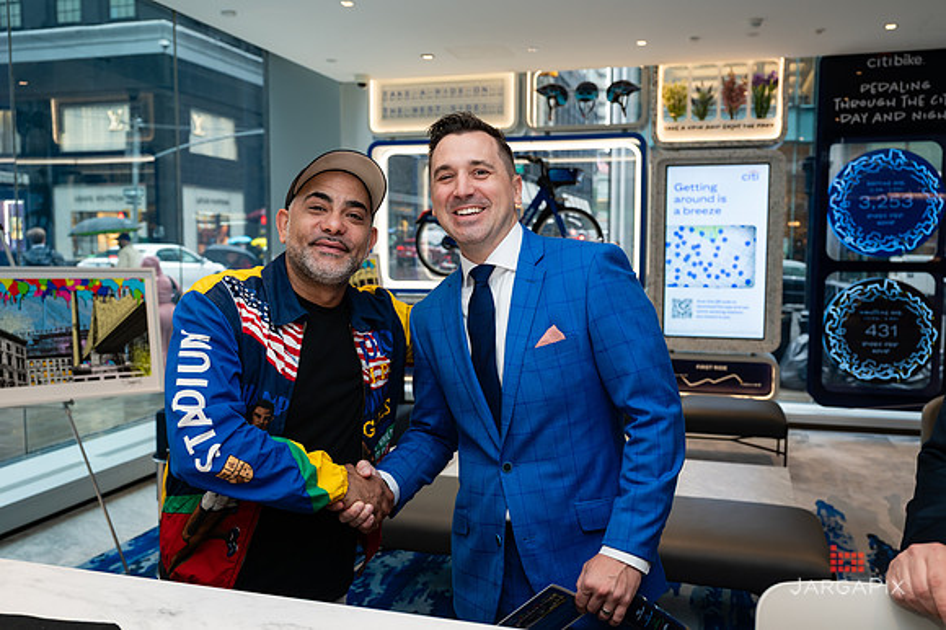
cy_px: 315
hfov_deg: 58.5
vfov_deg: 40.9
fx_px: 844
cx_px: 473
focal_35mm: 32
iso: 400
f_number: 4
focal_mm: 31
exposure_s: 1/160
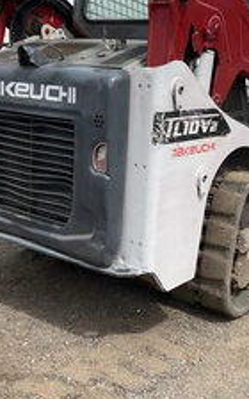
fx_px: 597
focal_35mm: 55
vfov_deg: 36.6
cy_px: 146
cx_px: 148
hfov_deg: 23.5
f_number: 1.8
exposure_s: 1/2959
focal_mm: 3
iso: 25
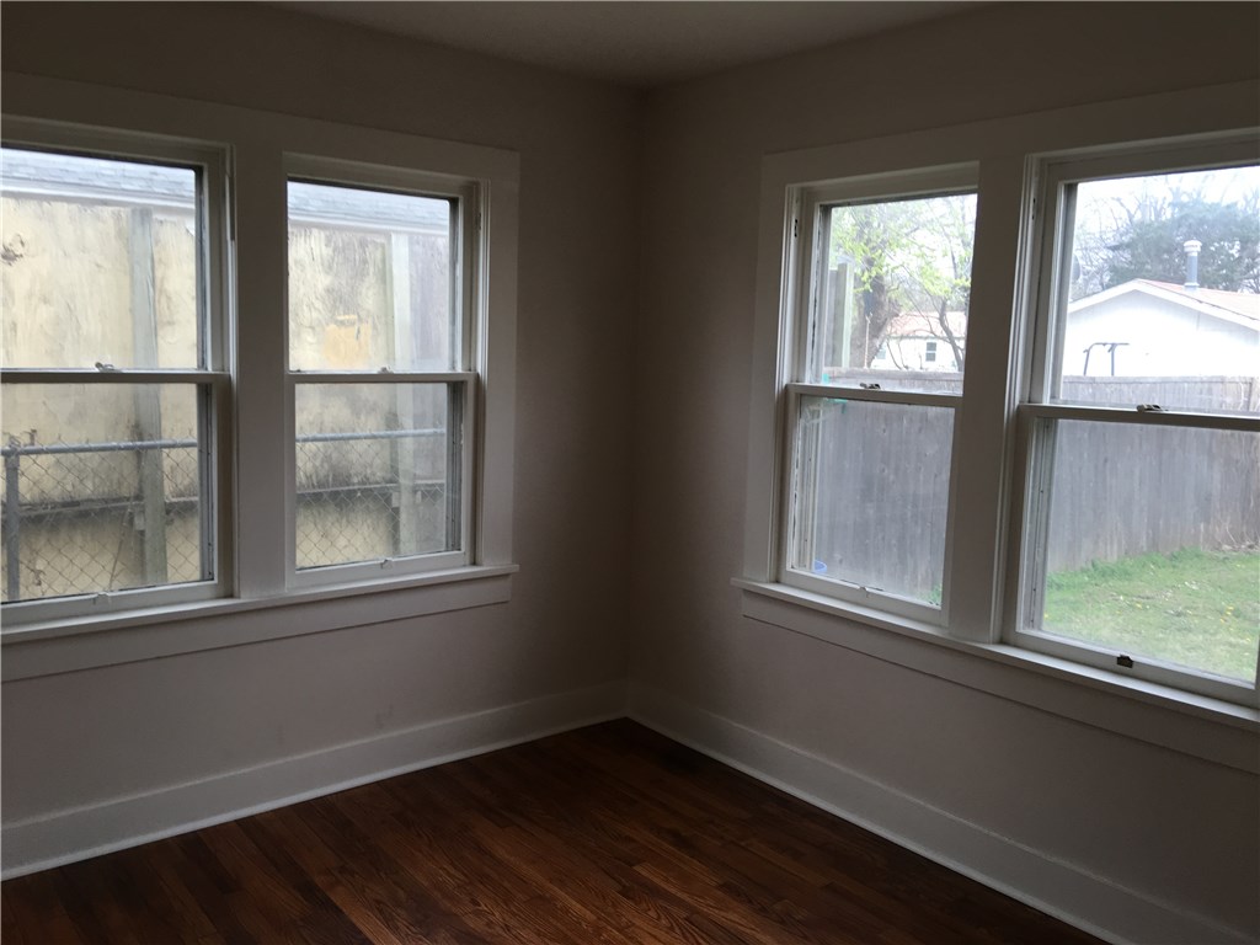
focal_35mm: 29
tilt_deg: -2.9
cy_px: 472
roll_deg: -1.2
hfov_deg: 61.7
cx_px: 630
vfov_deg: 48.2
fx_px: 1056
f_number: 2.2
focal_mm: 4.15
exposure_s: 1/120
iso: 32
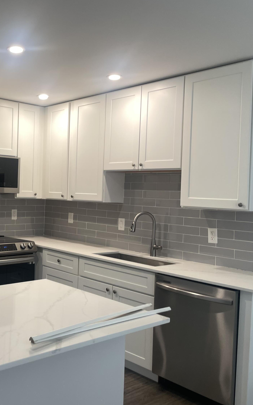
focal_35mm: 37
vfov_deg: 52.7
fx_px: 408
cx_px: 34
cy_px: 202
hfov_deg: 33.0
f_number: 1.6
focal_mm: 4.2
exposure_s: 1/60
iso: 64
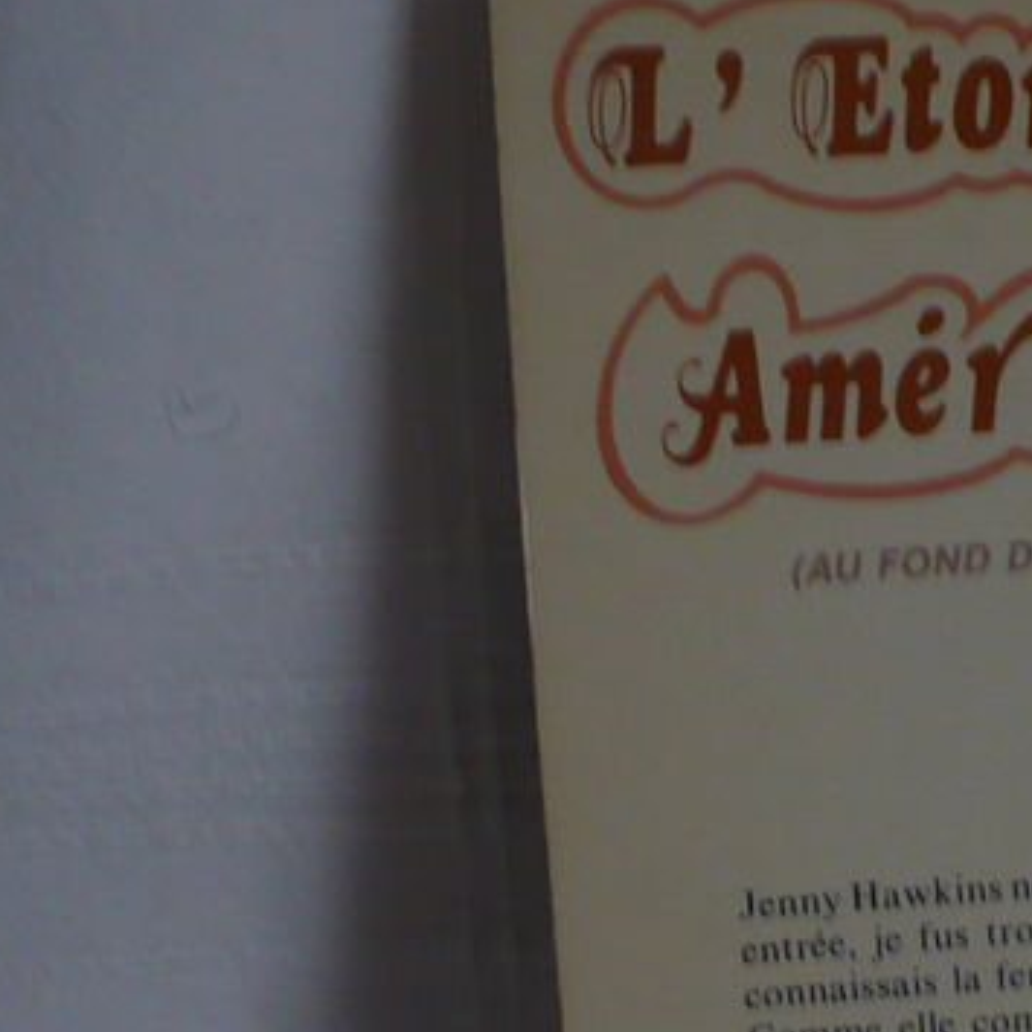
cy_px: 936
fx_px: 3103
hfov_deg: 18.2
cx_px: 1113
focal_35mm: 92
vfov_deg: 18.6
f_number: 2.8
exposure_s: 1/8
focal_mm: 6.1
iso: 200
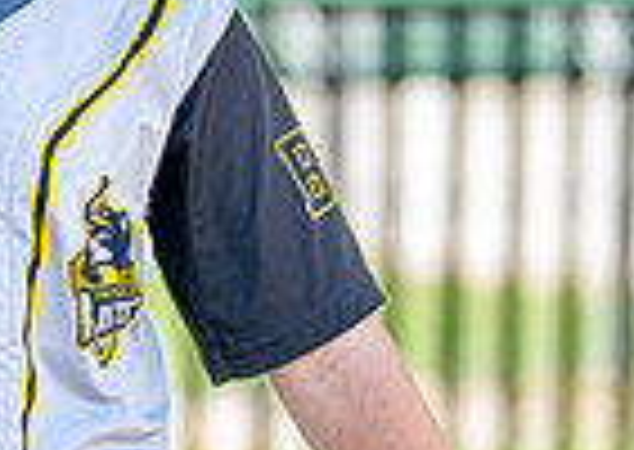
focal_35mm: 262
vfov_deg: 5.5
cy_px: 159
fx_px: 4706
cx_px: -39
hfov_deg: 7.7
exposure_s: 1/1250
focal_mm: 50
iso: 100
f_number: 1.2
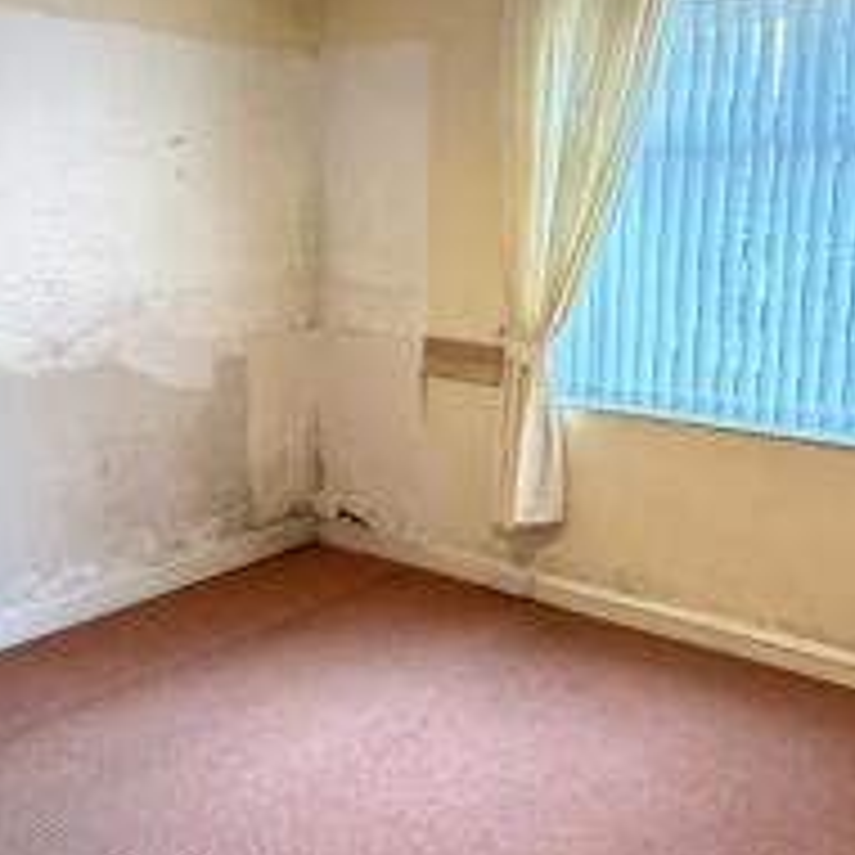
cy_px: 353
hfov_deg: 43.9
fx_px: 1062
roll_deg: -1.0
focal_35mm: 38
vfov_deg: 43.7
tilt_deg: -7.8
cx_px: 443
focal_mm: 2.22
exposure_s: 1/33
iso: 1250
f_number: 2.2
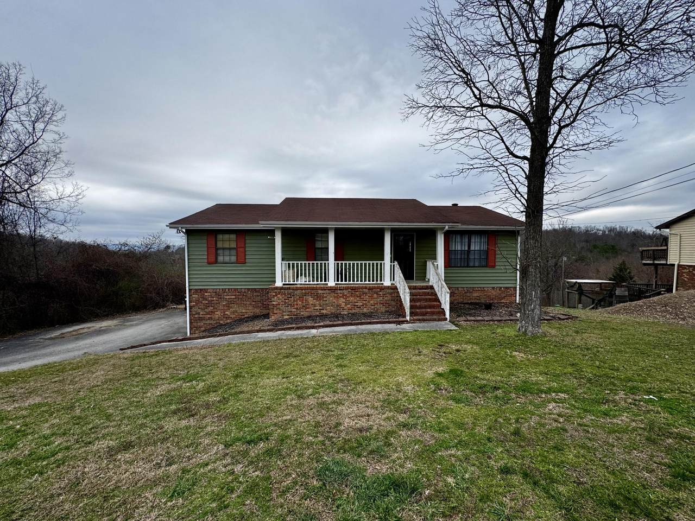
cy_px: 260
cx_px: 348
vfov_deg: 85.7
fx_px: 281
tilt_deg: -2.6
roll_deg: +0.4
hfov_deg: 102.1
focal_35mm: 14
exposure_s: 1/741
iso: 50
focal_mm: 2.22
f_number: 2.2
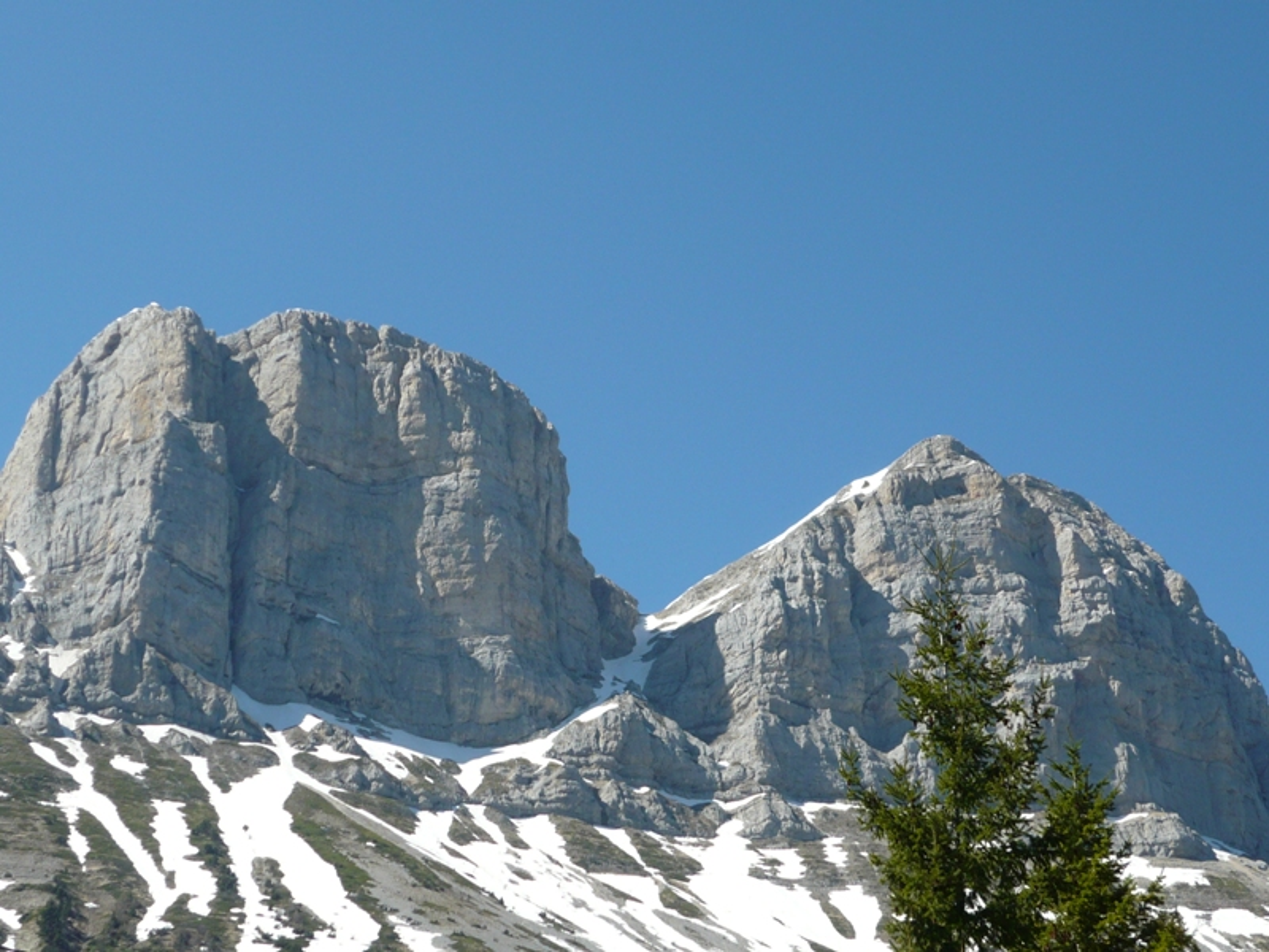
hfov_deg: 24.7
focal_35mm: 79
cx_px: 634
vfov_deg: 18.7
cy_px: 476
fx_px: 2896
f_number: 3.7
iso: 100
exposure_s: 1/800
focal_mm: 10.2
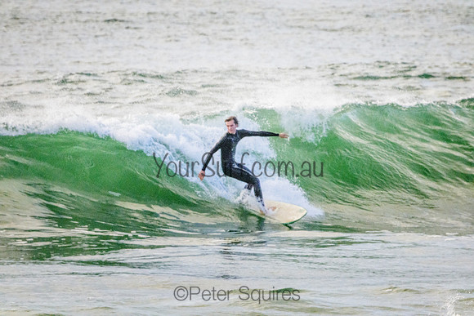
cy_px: 158
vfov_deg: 1.7
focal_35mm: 800
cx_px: 237
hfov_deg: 2.6
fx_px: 10535
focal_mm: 800
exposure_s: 1/2000
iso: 5600
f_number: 11
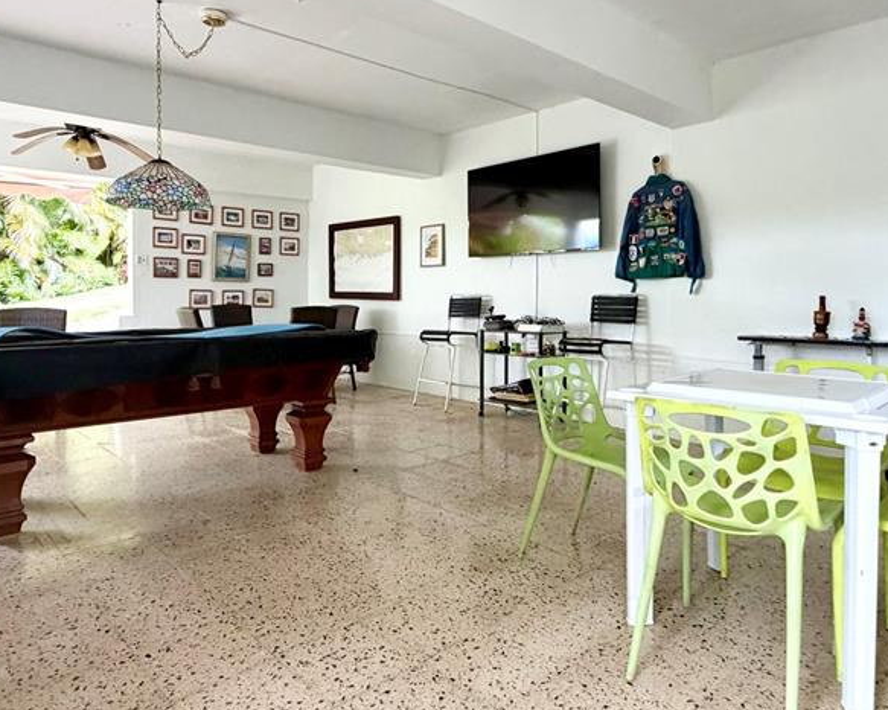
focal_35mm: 24
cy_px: 302
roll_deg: -0.3
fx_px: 631
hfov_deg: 70.3
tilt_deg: -0.4
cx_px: 420
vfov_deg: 58.5
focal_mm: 2.22
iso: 320
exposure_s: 1/111
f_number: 2.2
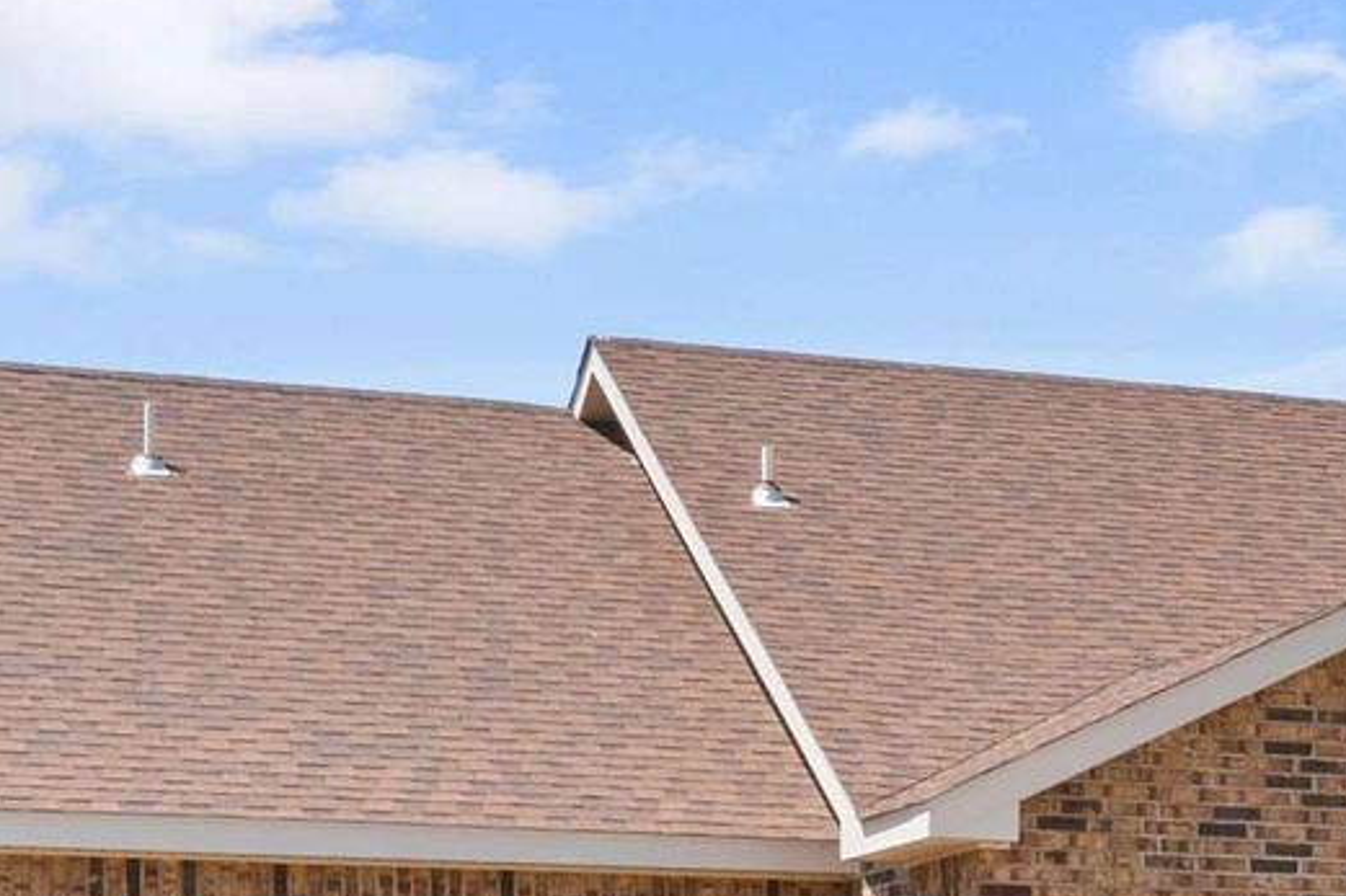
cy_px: 1086
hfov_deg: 15.3
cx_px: 2188
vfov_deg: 11.1
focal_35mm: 121
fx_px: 4528
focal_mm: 30.8
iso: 100
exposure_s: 1/13
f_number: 22
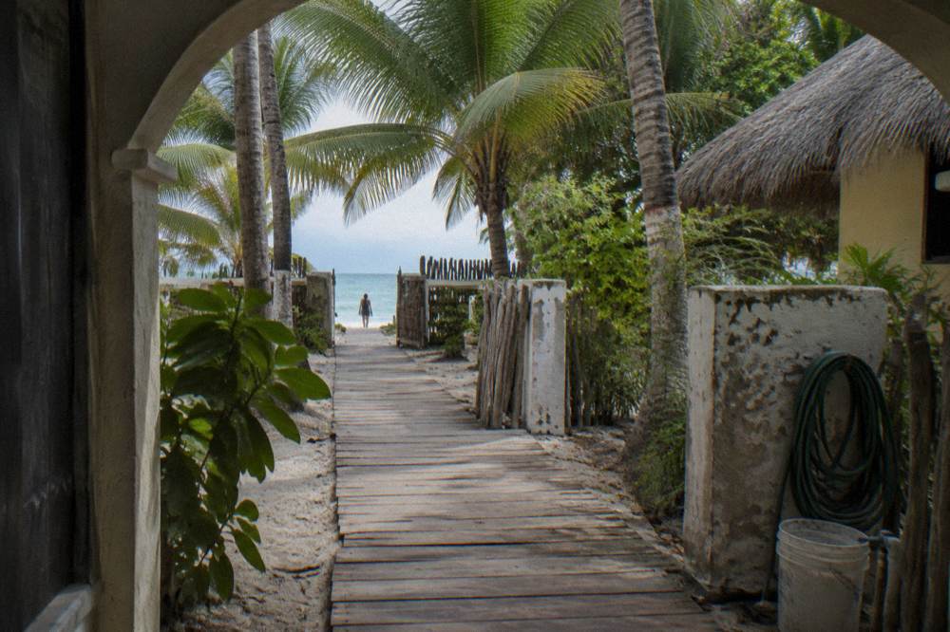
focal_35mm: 64
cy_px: 316
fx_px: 1688
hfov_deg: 31.4
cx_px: 475
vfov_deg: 21.2
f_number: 4
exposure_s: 1/640
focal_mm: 64
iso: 320
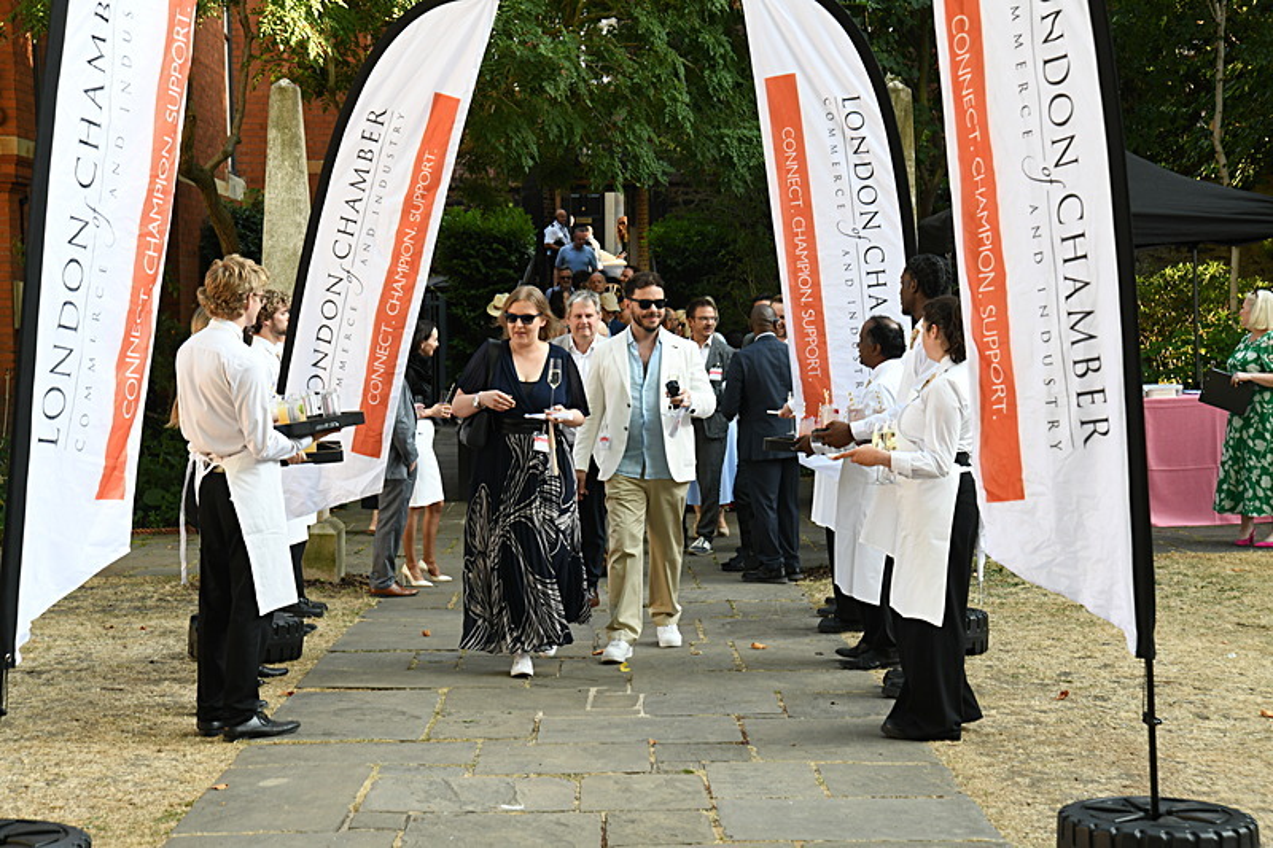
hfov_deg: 30.5
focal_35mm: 66
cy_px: 424
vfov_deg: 20.6
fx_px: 2333
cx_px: 636
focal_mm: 66
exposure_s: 1/100
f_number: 8
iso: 400
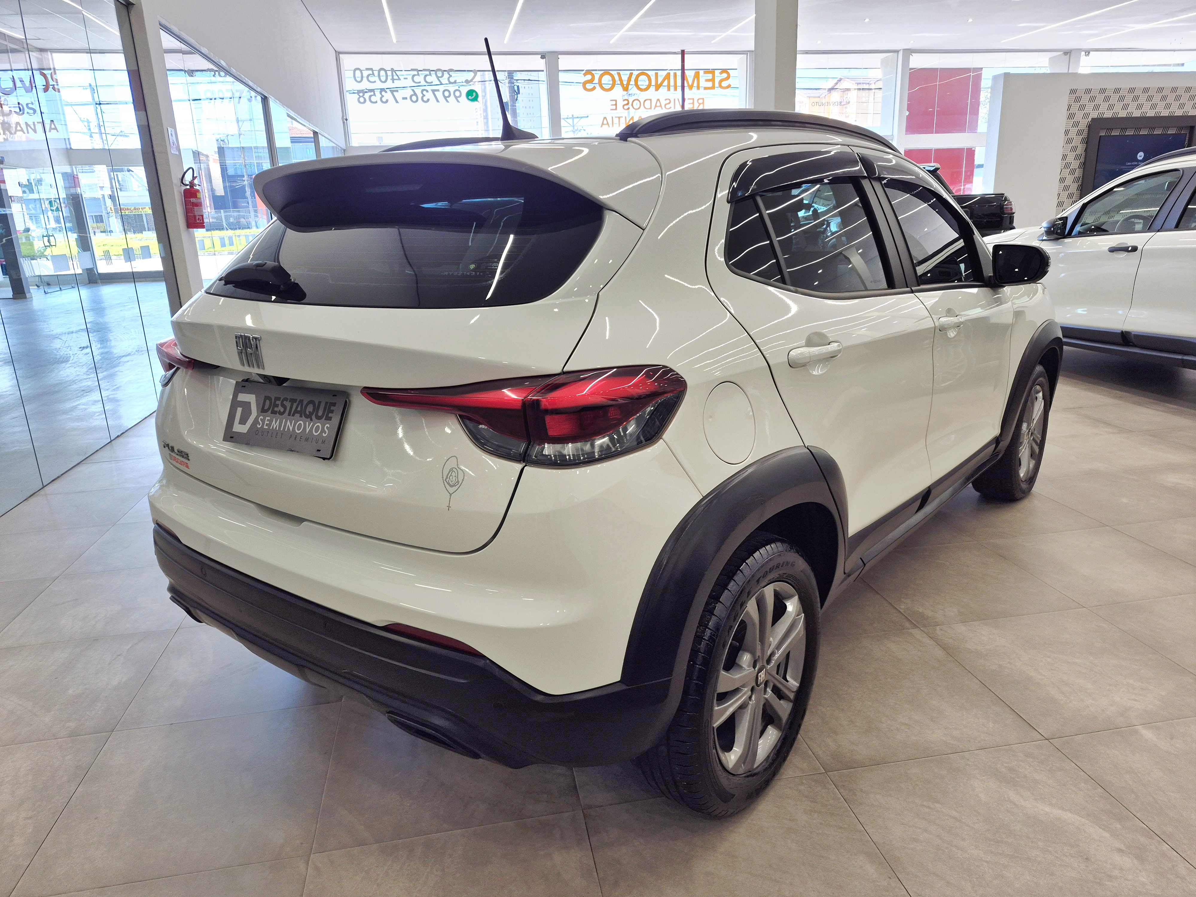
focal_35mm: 23
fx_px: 795
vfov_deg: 58.9
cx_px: 598
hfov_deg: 73.9
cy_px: 448
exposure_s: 1/120
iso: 40
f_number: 1.8
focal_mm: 5.4
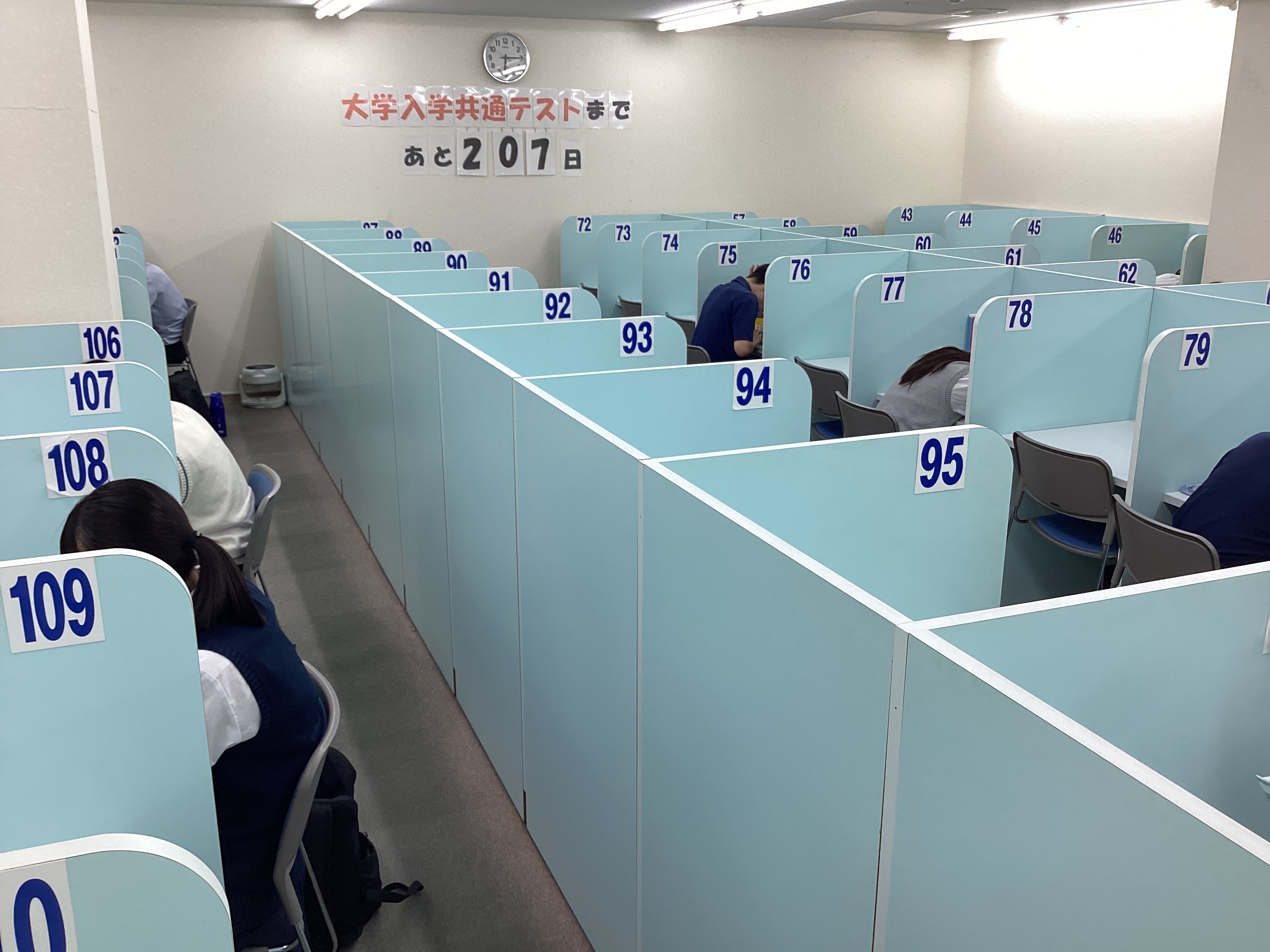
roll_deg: -0.1
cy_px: 476
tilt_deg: -17.2
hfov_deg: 58.4
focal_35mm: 31
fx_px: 1137
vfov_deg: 45.4
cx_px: 635
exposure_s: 1/100
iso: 80
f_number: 2.4
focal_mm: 3.3
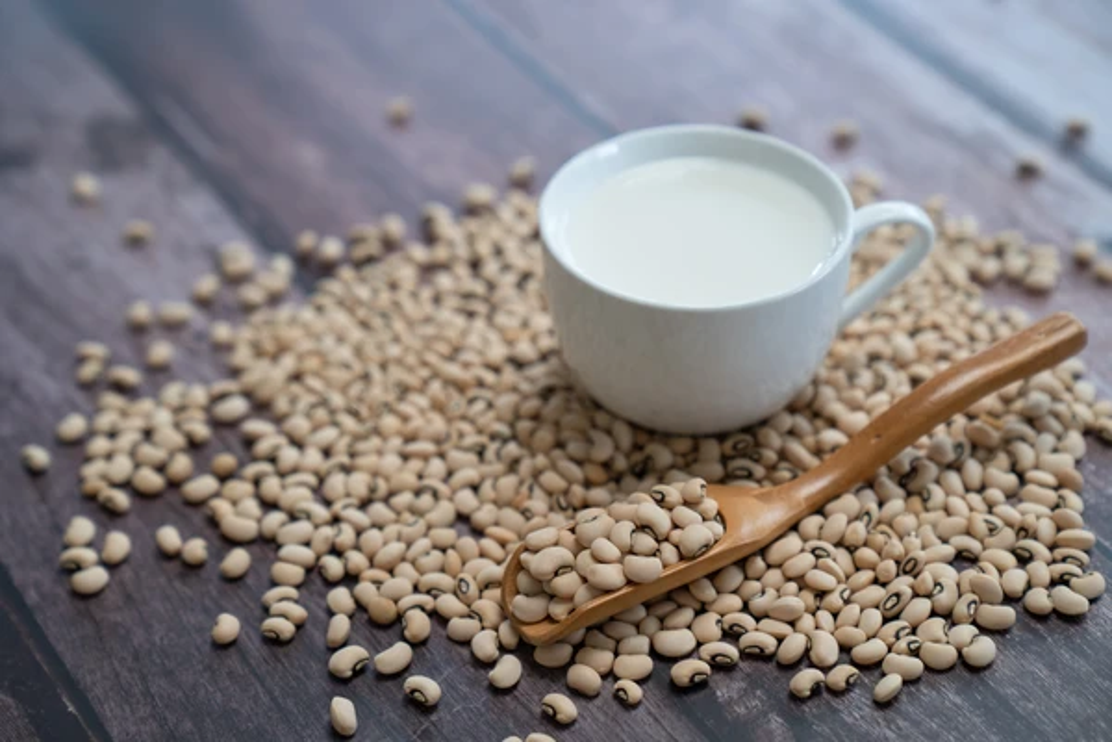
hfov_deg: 28.8
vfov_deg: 19.5
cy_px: 371
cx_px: 556
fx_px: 2162
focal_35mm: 70
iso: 250
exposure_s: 1/60
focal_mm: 70
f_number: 3.5
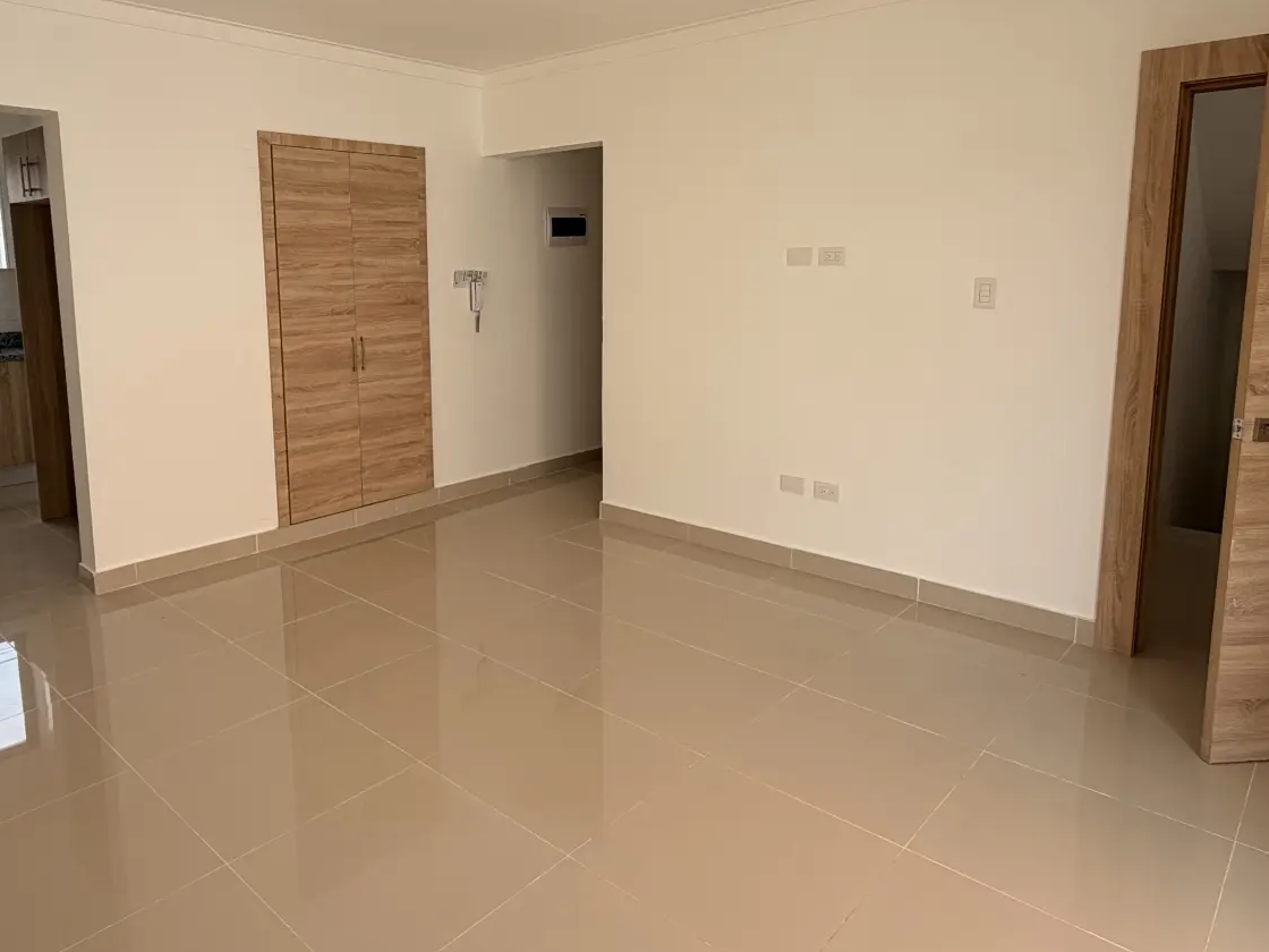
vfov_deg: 56.4
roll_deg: +0.7
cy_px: 385
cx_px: 561
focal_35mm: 24
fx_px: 880
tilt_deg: -7.7
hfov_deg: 71.3
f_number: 2.2
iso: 64
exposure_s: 1/502
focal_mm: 2.22
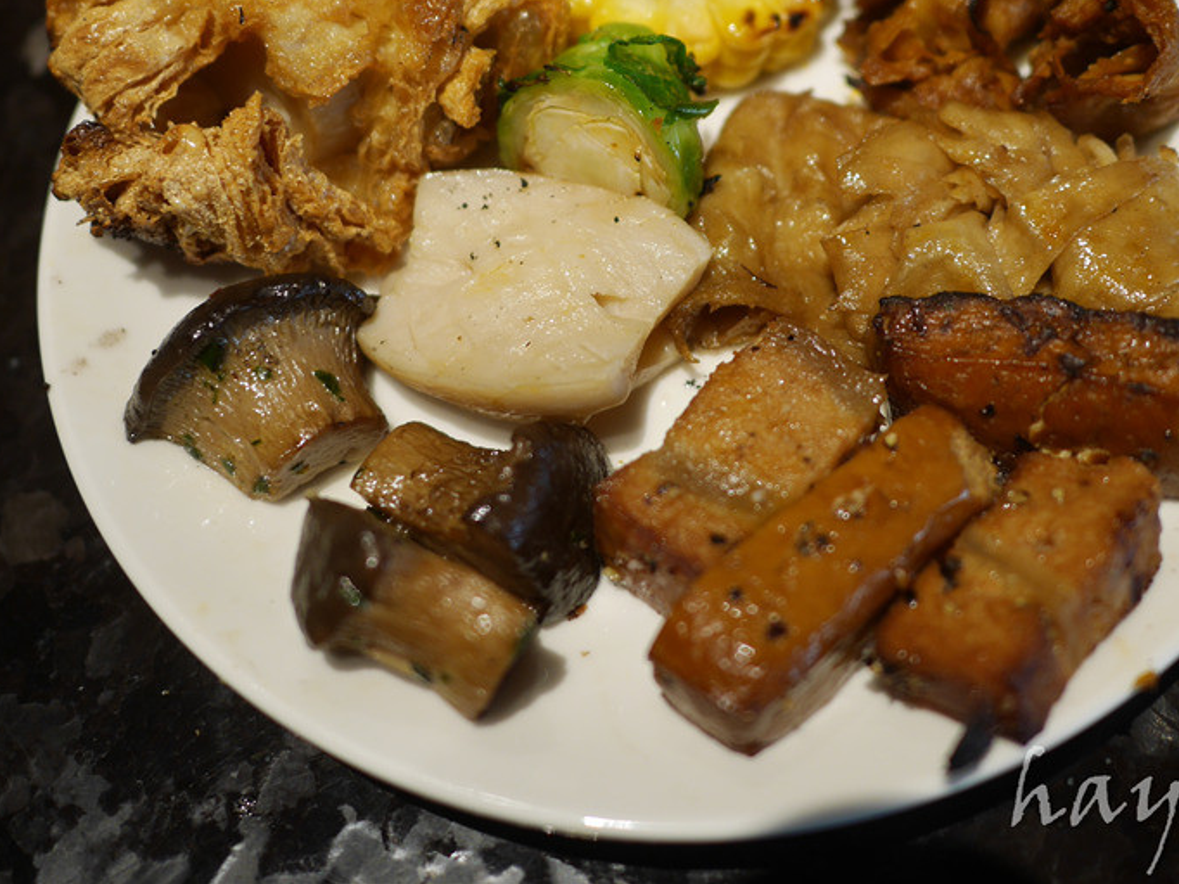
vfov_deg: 32.3
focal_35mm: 44
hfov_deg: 42.9
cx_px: 674
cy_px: 237
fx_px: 1498
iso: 200
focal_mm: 15
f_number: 1.8
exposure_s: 1/100
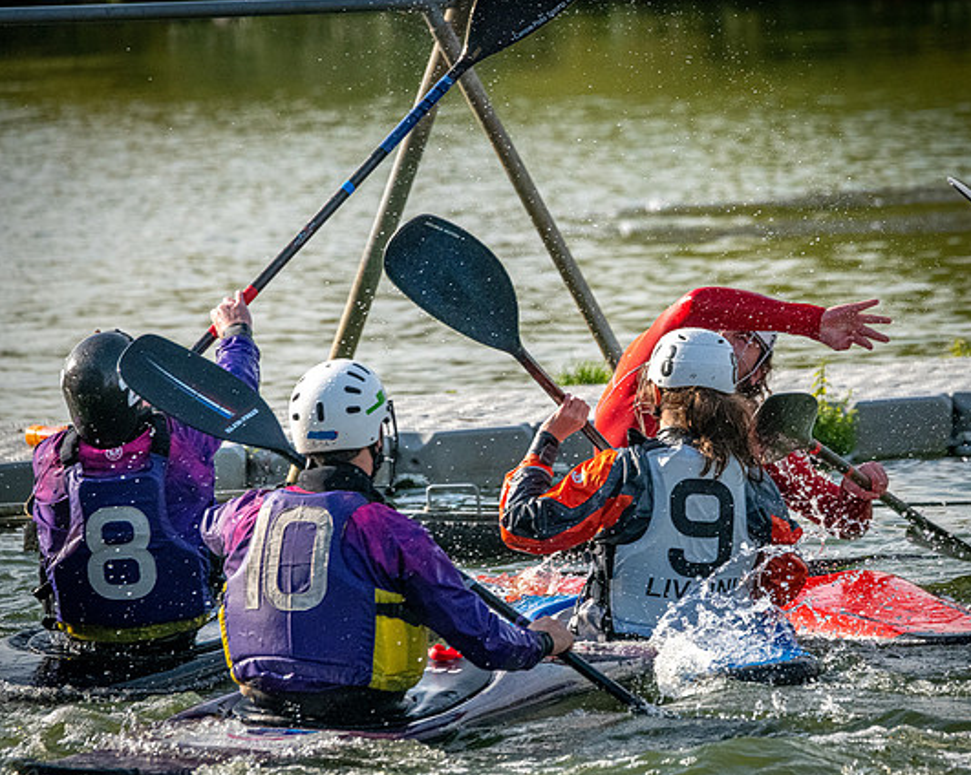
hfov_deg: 3.6
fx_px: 15363
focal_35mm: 535
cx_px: 675
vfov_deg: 2.9
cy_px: 453
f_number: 9
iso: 2500
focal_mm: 400
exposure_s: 1/3200
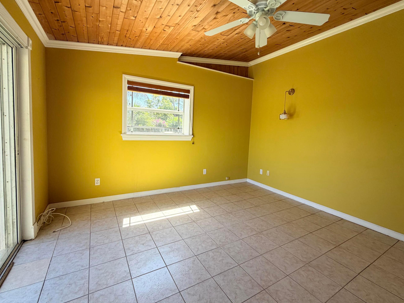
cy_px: 142
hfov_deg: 94.5
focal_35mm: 16
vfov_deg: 78.0
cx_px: 205
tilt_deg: -4.1
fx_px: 187
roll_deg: -2.0
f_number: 2.2
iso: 100
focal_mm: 2.22
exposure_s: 1/121
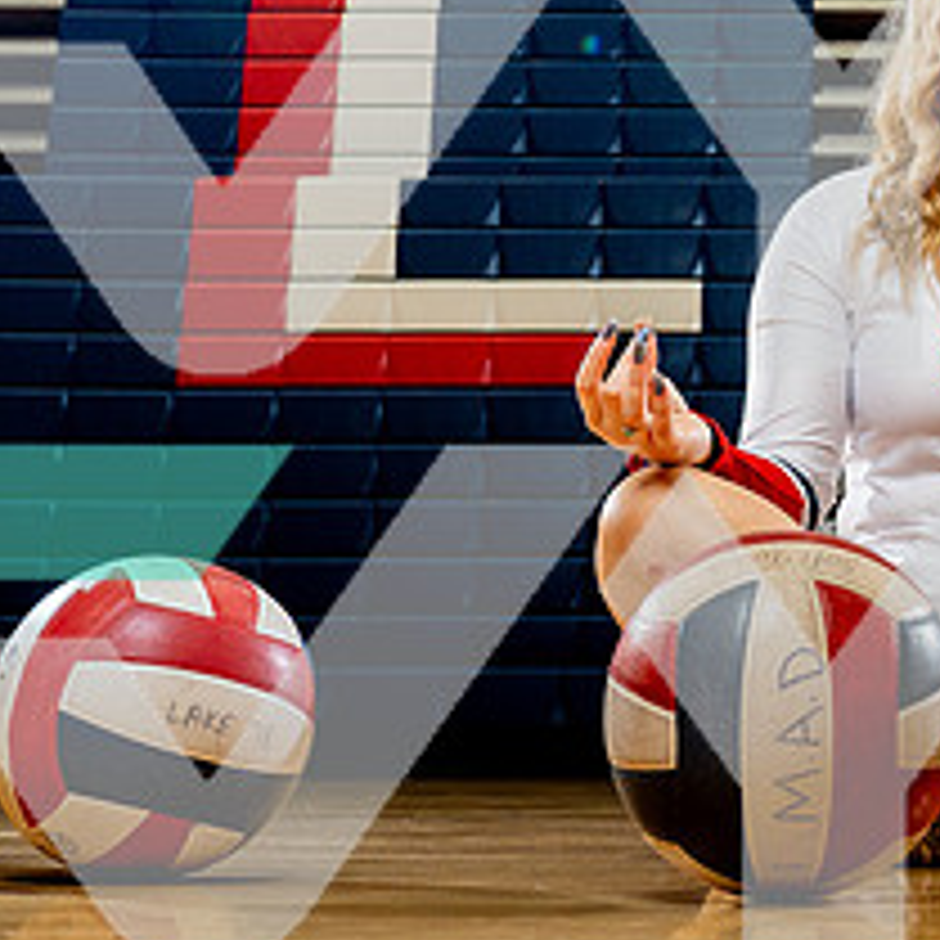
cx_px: 932
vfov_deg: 21.7
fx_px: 2396
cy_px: 114
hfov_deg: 21.4
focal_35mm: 78
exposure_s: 1/250
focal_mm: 28
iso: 800
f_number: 5.6
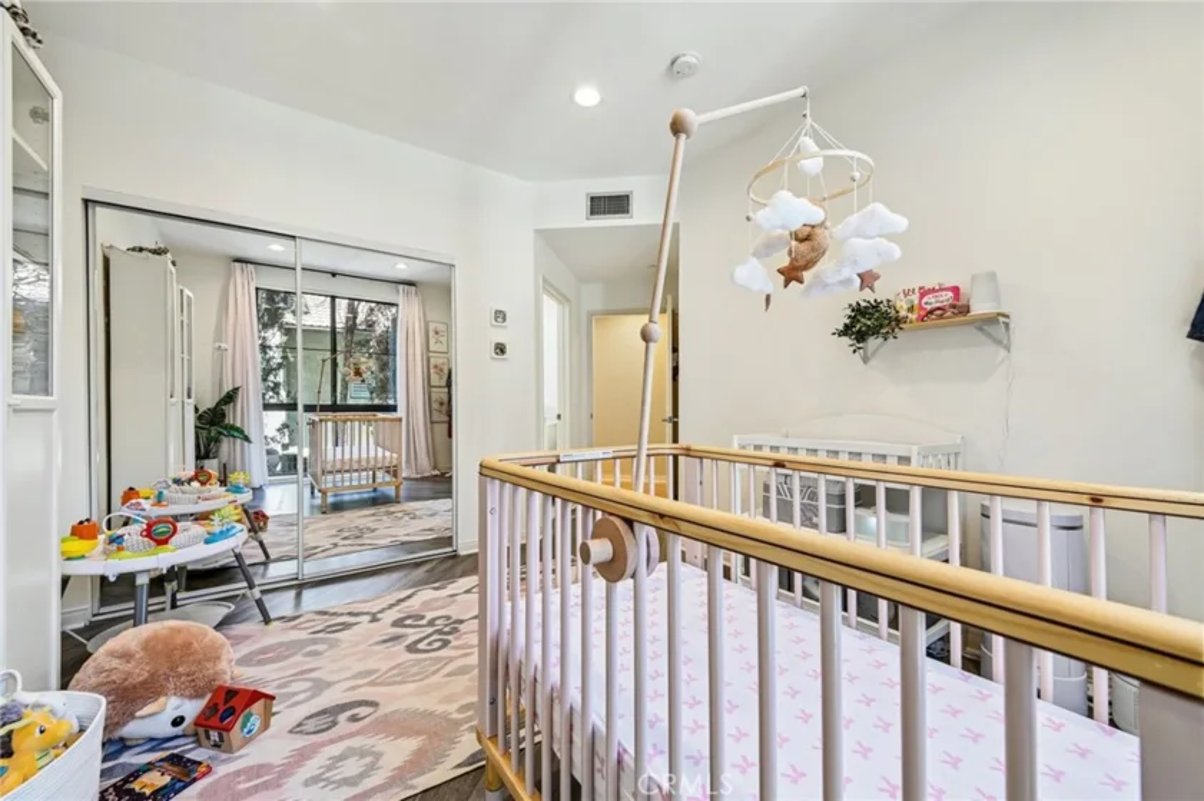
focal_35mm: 14
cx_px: 602
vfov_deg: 81.2
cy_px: 400
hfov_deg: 104.3
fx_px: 468
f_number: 8
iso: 250
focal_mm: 14
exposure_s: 1/6
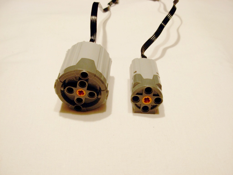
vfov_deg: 37.7
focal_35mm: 38
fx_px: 256
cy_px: 88
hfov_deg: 49.0
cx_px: 116
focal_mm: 6.3
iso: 79
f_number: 2.9
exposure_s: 1/8.9
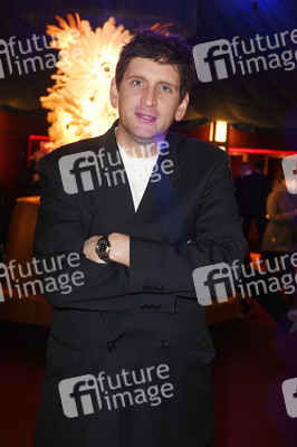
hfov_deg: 25.9
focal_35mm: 52
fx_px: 645
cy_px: 224
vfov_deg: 38.2
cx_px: 148
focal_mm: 52
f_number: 5.6
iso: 1000
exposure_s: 1/25
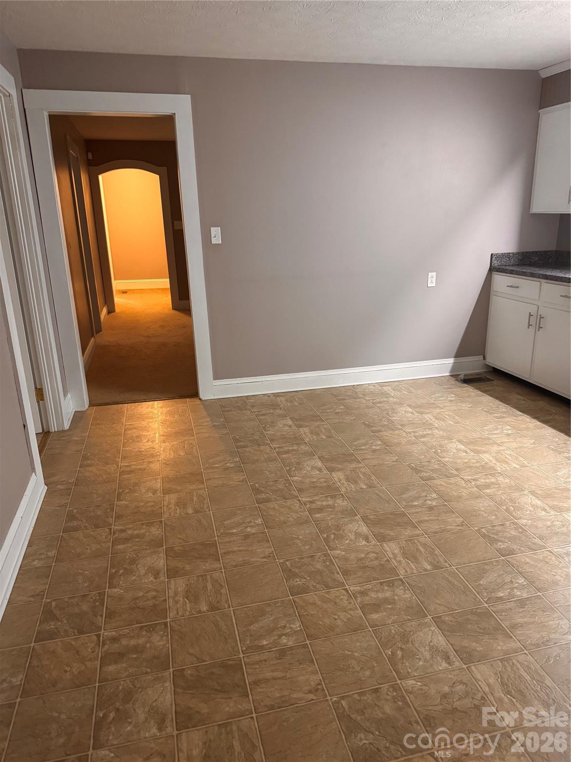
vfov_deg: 71.6
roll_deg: +2.4
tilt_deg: -18.4
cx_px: 286
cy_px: 381
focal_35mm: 24
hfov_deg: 56.8
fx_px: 528
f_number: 1.78
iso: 640
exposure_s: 1/60
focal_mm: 6.76
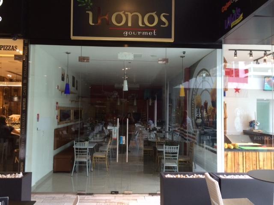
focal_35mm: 29
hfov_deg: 61.7
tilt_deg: +1.2
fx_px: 230
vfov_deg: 48.2
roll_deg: -1.2
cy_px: 102
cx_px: 137
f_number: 2.2
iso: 125
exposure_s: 1/30
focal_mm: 4.15
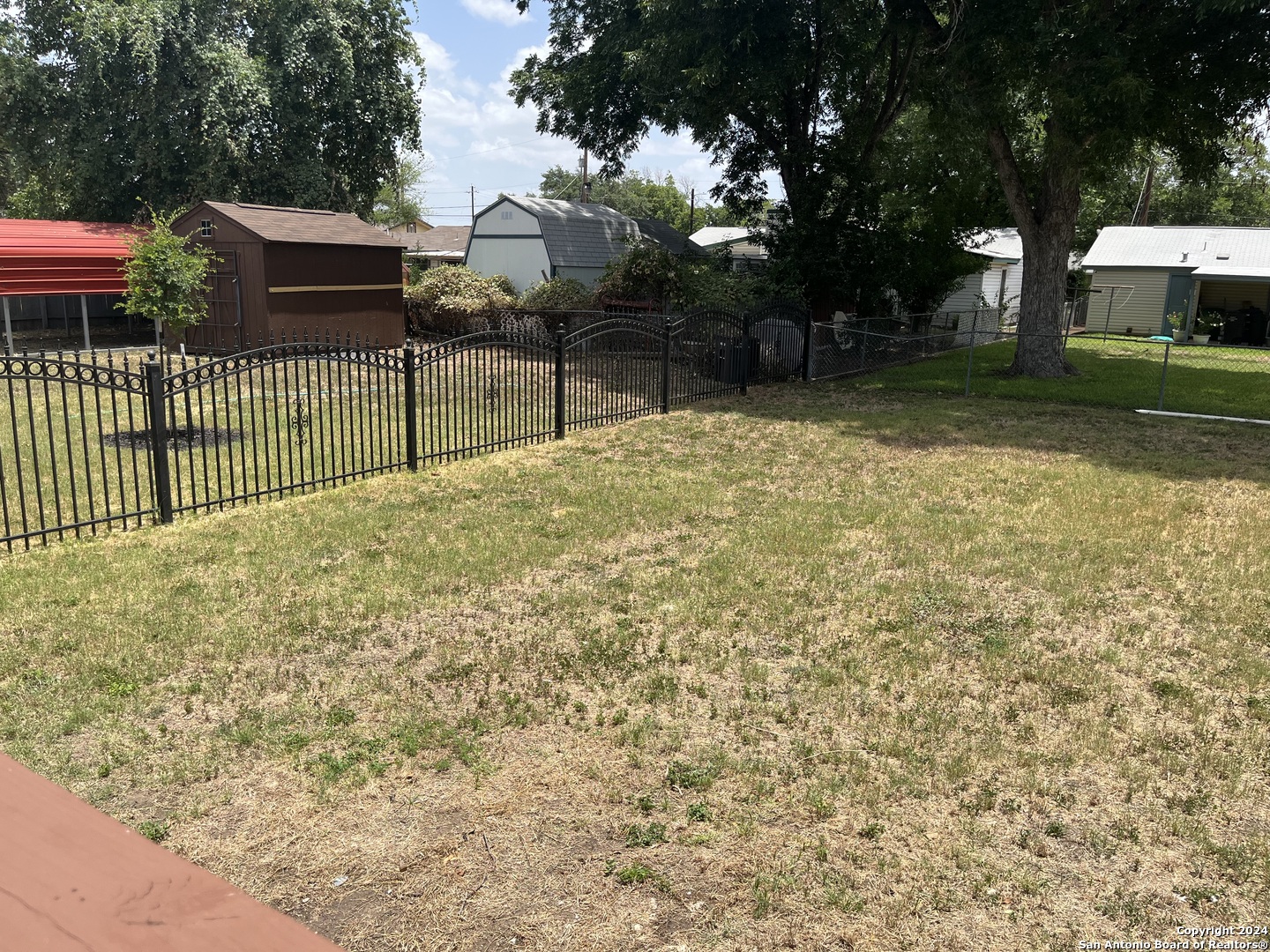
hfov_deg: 67.3
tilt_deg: -12.6
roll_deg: -1.5
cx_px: 635
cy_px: 476
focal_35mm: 26
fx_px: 954
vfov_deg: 53.1
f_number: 1.6
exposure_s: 1/2688
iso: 50
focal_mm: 5.1
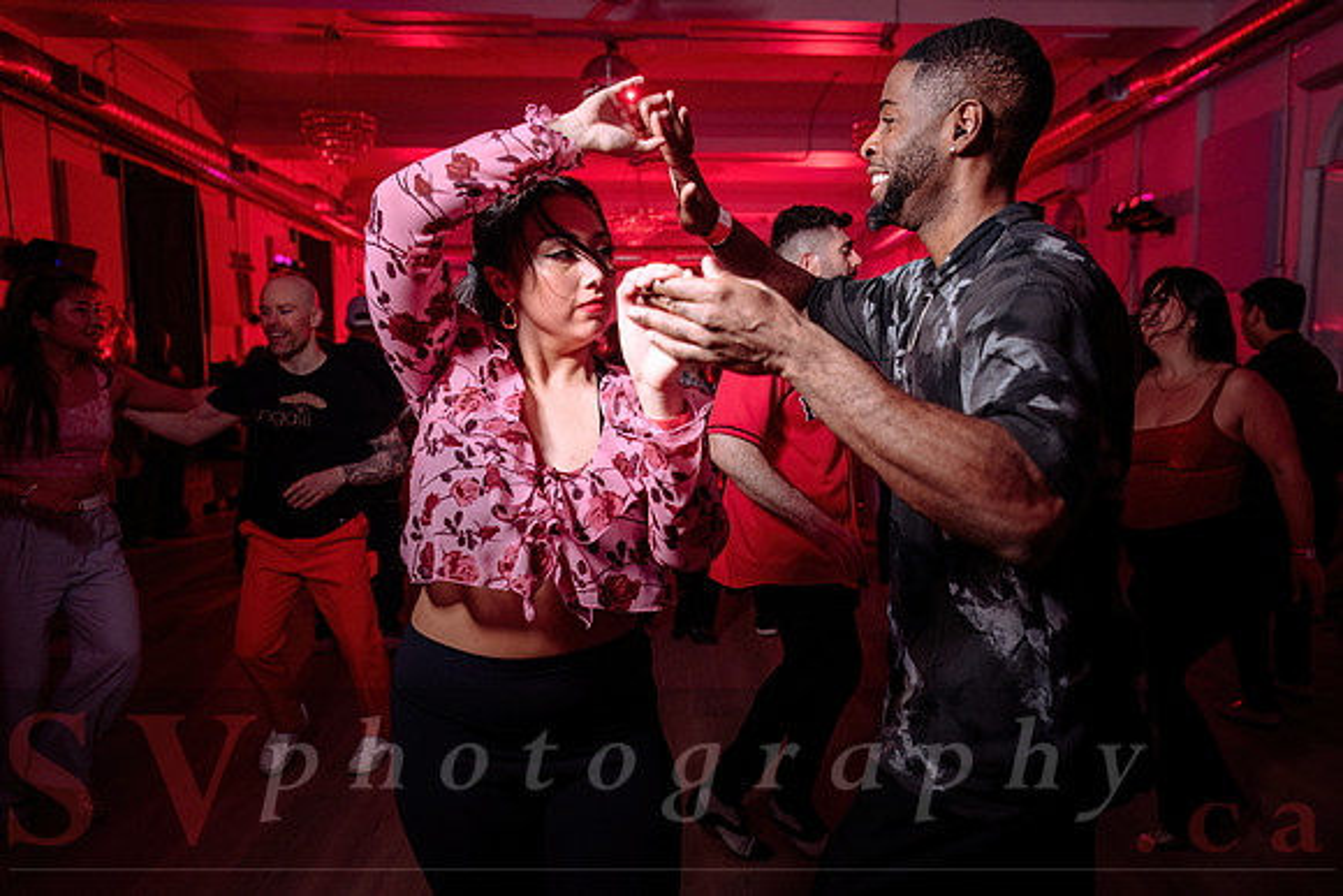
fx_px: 973
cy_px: 487
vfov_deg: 49.4
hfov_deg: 69.1
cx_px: 730
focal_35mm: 26
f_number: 2.8
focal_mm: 24
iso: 500
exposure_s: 1/80
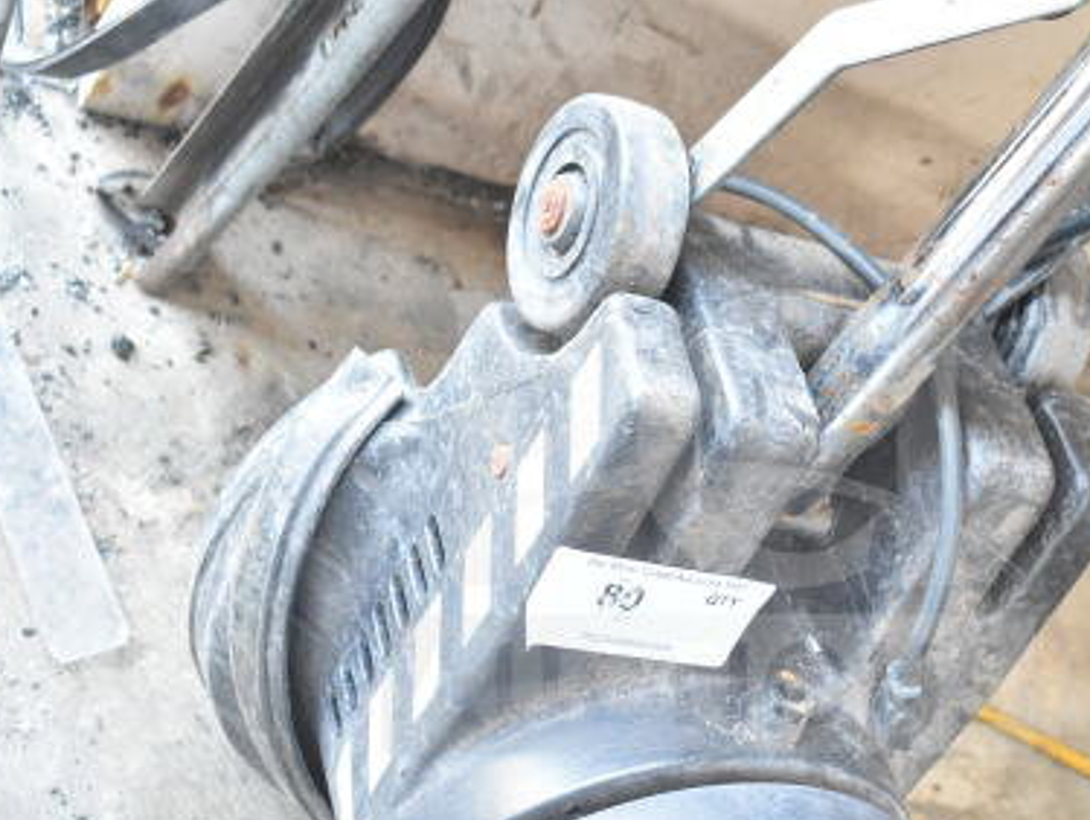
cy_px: 522
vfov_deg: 19.6
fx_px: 2364
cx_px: 706
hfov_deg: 25.9
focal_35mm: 75
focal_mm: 32
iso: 1600
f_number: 4.5
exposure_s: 1/50
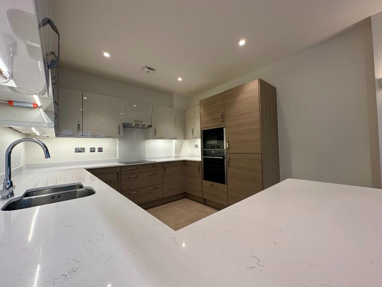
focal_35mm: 14
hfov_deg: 102.1
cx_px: 191
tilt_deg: +1.7
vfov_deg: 85.7
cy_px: 144
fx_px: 154
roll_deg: +1.7
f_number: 2.2
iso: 125
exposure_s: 1/100
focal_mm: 2.22
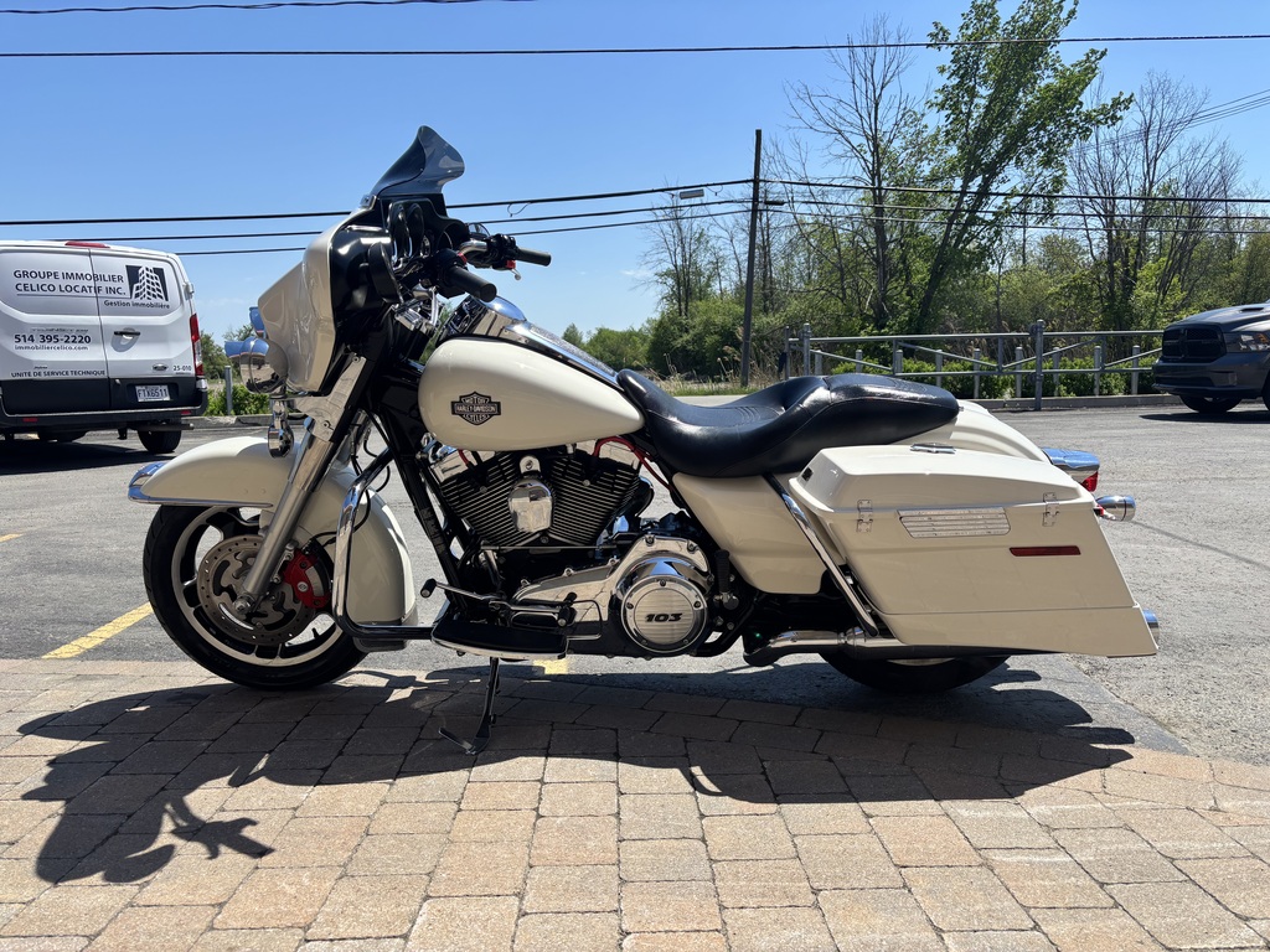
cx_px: 635
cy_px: 476
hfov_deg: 67.3
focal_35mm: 26
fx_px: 954
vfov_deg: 53.1
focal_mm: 5.96
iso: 50
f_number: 1.6
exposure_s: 1/2778
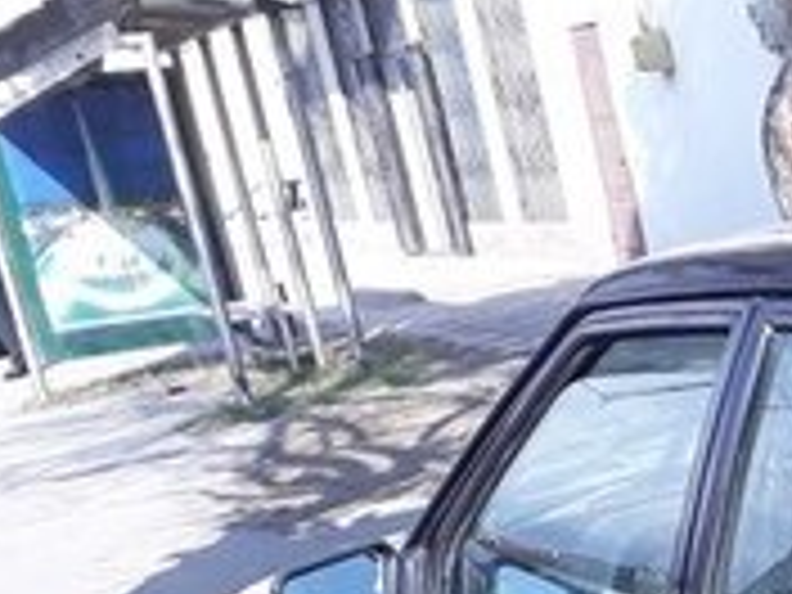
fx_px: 2311
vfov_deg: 13.8
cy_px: 884
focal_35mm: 101
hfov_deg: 16.9
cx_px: 1305
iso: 40
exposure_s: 1/474
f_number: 1.9
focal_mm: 3.6
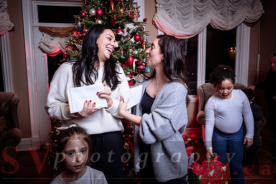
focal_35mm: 26
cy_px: 92
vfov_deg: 49.7
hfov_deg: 69.5
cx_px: 132
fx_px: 199
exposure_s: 1/200
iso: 500
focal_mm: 24
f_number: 4.5
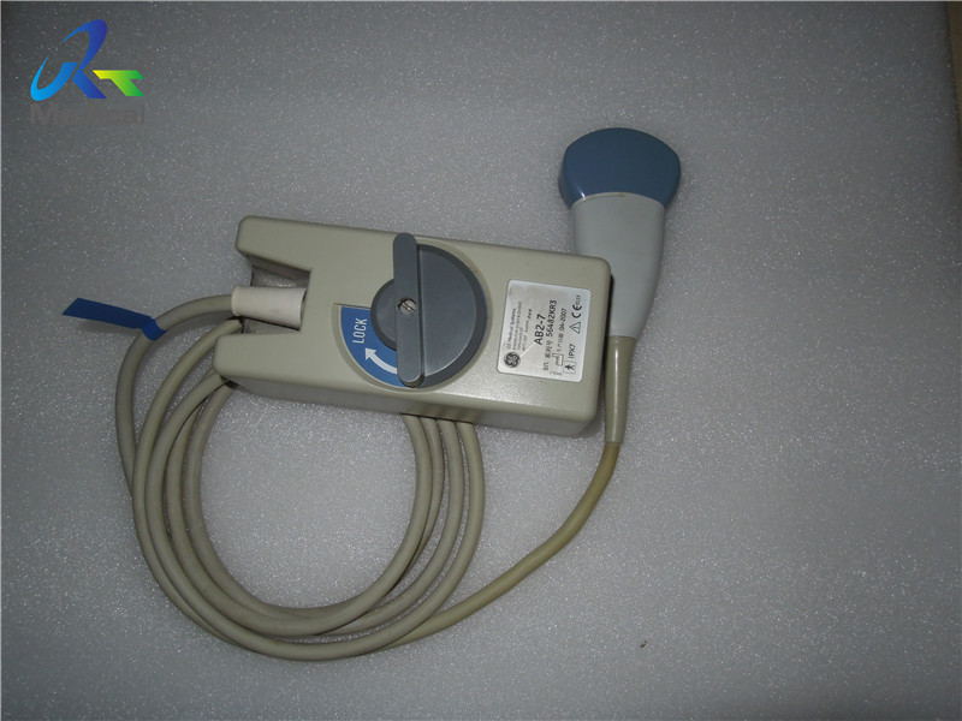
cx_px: 481
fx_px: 667
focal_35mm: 24
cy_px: 360
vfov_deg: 56.8
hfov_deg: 71.6
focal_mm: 4.3
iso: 200
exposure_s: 1/30
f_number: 7.1
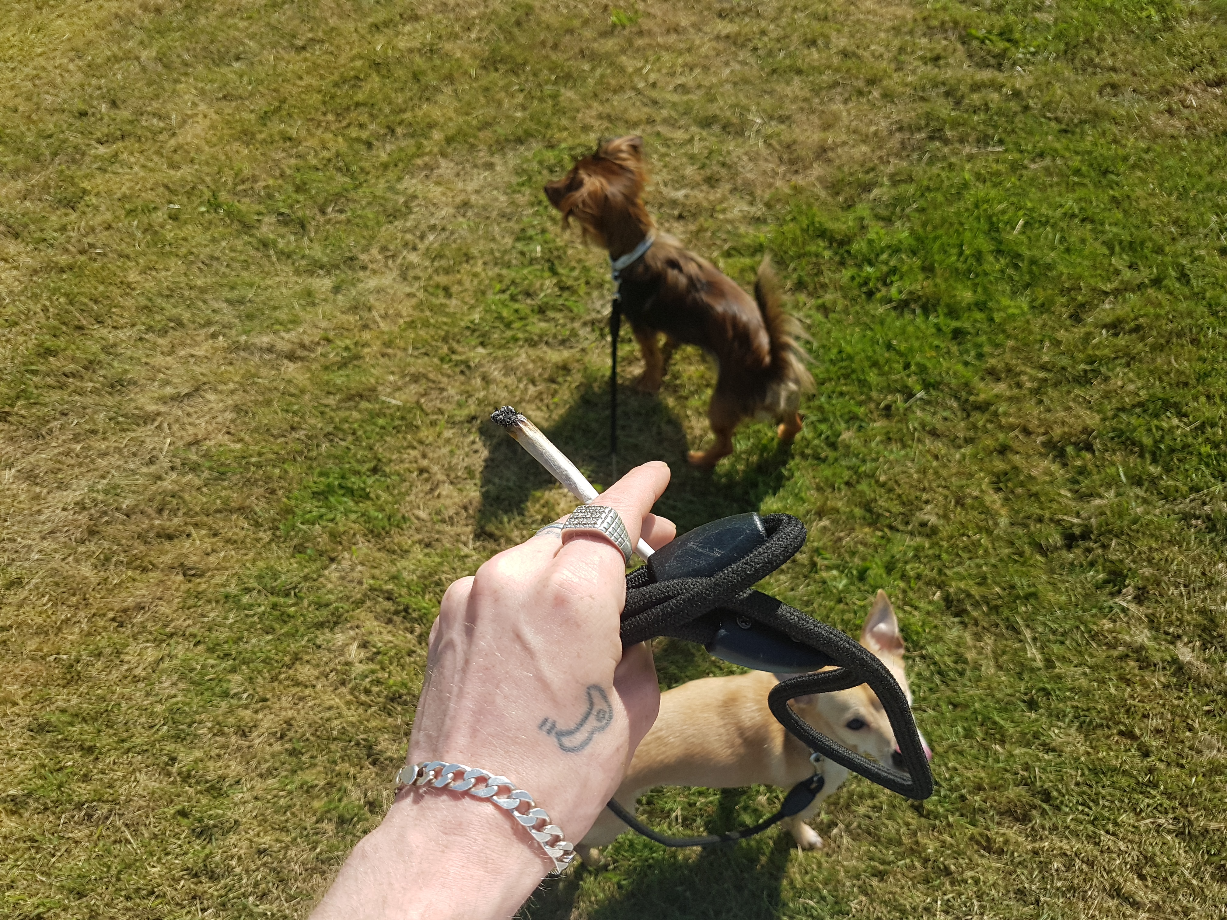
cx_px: 614
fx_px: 922
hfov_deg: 67.3
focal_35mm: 26
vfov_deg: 53.1
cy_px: 460
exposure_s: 1/1576
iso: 40
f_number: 1.7
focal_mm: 4.2
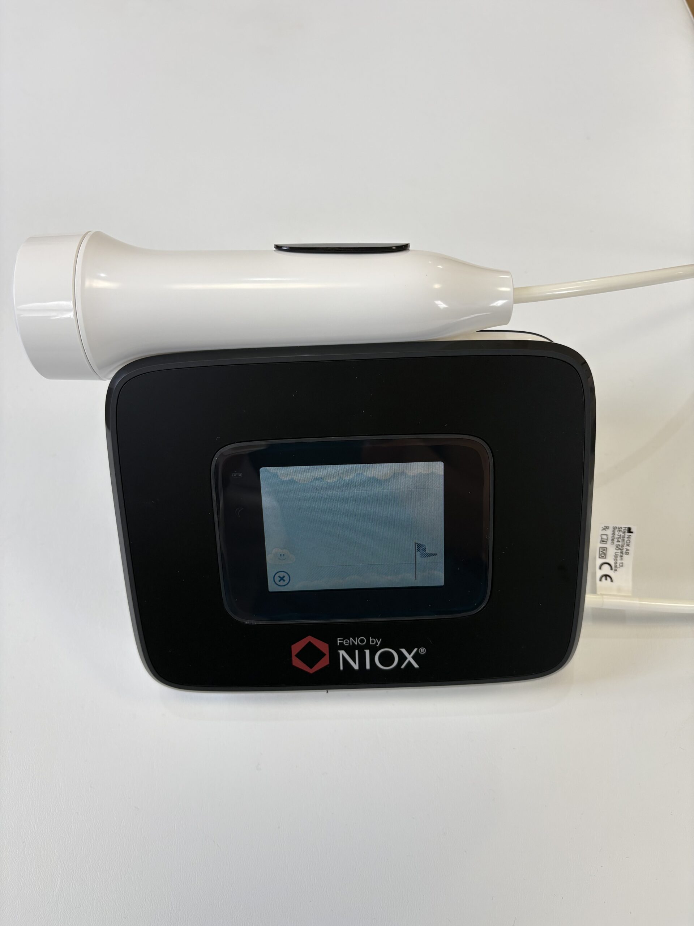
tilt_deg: -59.4
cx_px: 347
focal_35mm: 26
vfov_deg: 67.3
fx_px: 695
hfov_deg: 53.1
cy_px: 463
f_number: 1.6
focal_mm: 5.96
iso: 64
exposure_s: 1/120
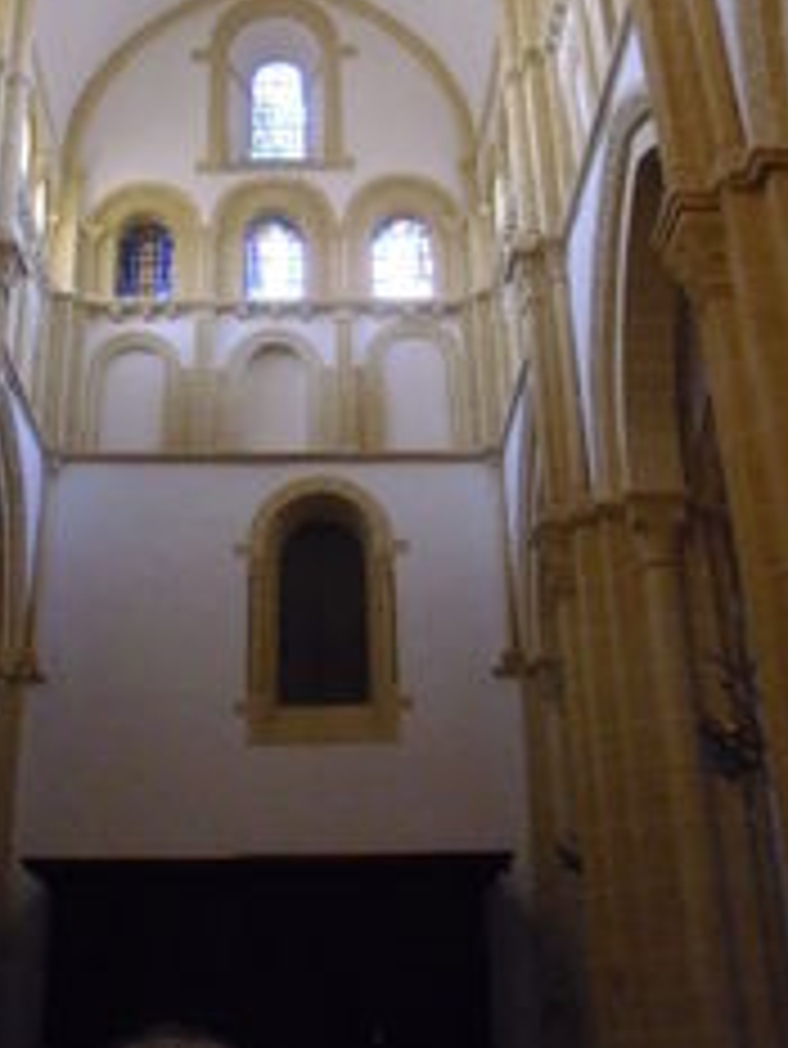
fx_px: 1456
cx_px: 243
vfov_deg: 38.5
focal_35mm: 48
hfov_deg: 30.0
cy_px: 252
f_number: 2.6
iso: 400
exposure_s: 1/20
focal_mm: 4.65
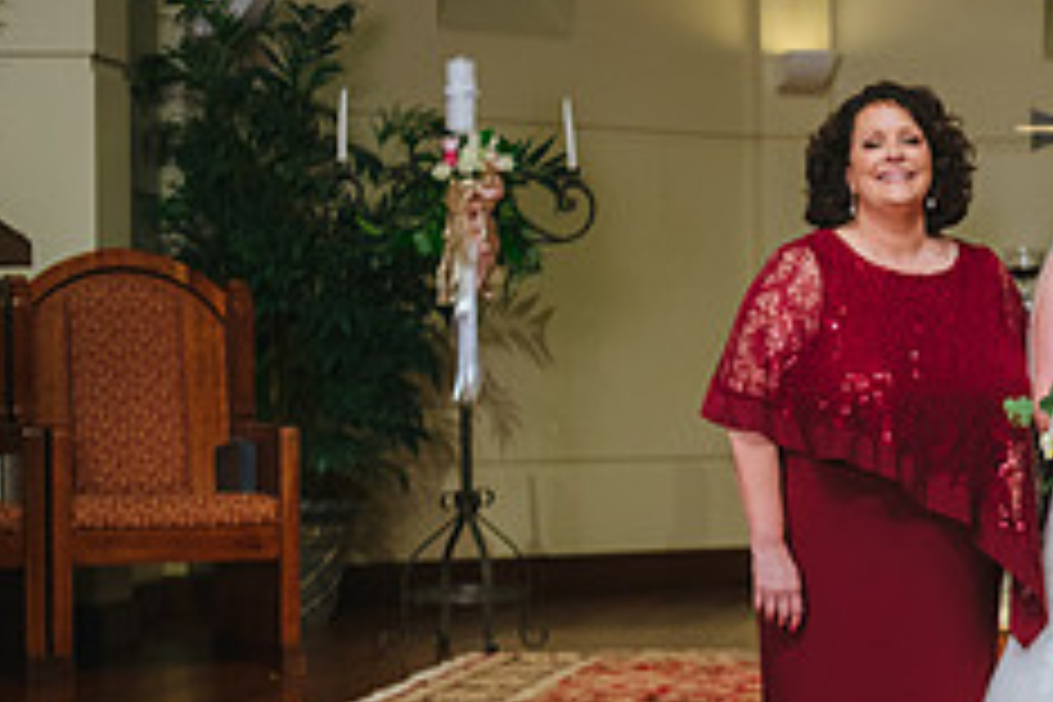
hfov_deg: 16.6
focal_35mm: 119
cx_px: 1215
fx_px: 3480
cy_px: 452
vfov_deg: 11.5
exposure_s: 1/200
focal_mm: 48
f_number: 2.8
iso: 640
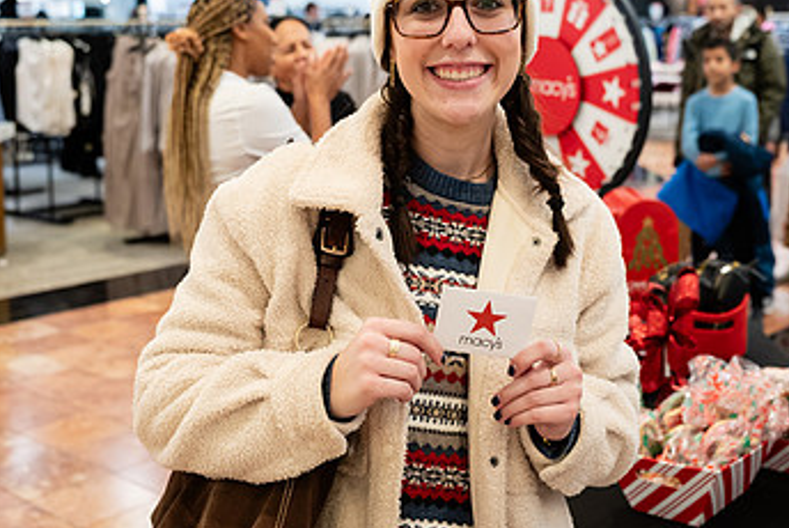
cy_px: 143
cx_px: 458
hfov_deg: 36.8
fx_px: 1184
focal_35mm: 54
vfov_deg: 24.9
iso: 1000
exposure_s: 1/125
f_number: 3.2
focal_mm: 30
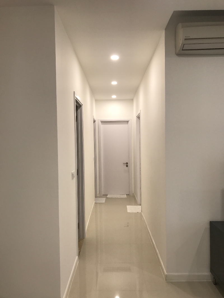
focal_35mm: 28
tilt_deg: -0.9
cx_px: 112
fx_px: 241
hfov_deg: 49.8
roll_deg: +0.2
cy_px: 149
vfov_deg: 63.4
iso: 25
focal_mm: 3.99
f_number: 1.8
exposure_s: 1/50
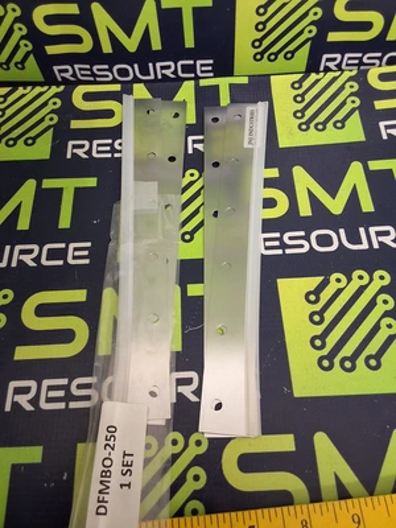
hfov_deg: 49.7
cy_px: 264
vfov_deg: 63.4
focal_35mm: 28
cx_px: 198
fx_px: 427
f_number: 1.9
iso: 250
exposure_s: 1/24
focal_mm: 2.91
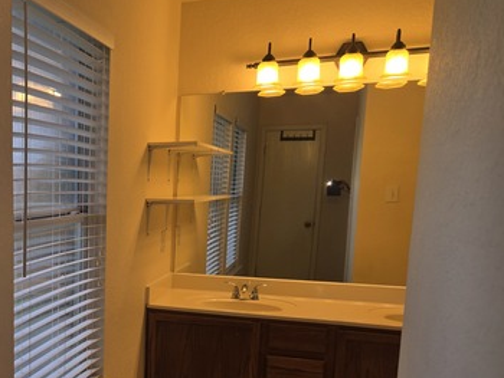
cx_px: 55
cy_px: 280
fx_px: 612
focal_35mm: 42
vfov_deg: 33.7
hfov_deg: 41.4
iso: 32
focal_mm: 5.4
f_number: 1.8
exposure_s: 1/120
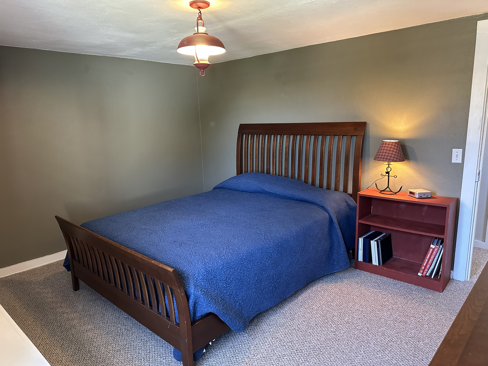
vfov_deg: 56.8
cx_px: 244
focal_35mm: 24
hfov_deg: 71.6
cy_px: 183
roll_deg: +0.7
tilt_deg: -10.0
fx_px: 338
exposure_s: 1/60
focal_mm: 6.86
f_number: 1.78
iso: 500
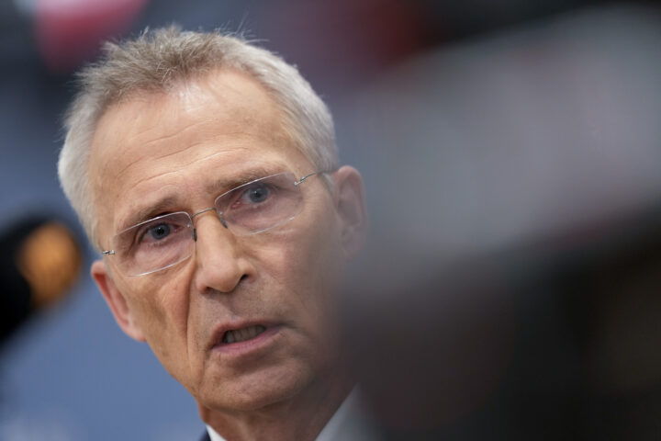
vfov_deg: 7.5
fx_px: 3341
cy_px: 220
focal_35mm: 182
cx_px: 330
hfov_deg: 11.3
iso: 1250
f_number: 2.8
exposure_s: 1/250
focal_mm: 182
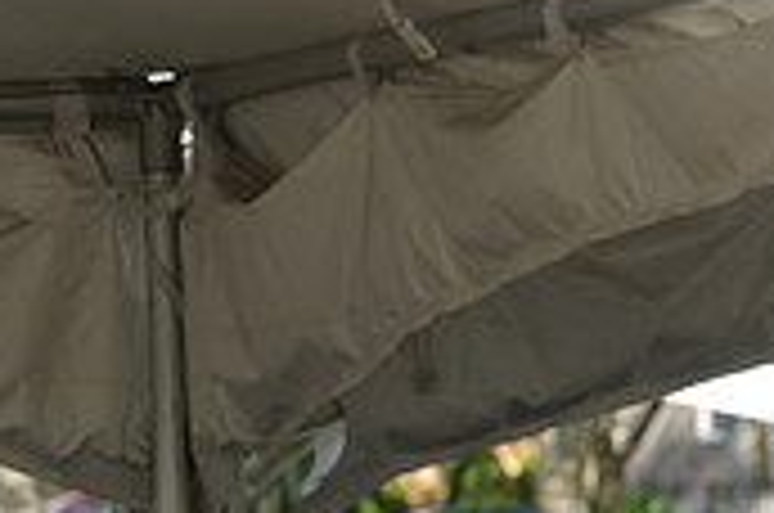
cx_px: 994
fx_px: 7618
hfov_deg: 5.8
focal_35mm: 355
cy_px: 740
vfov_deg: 3.8
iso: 80
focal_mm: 105
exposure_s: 1/125
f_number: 6.3
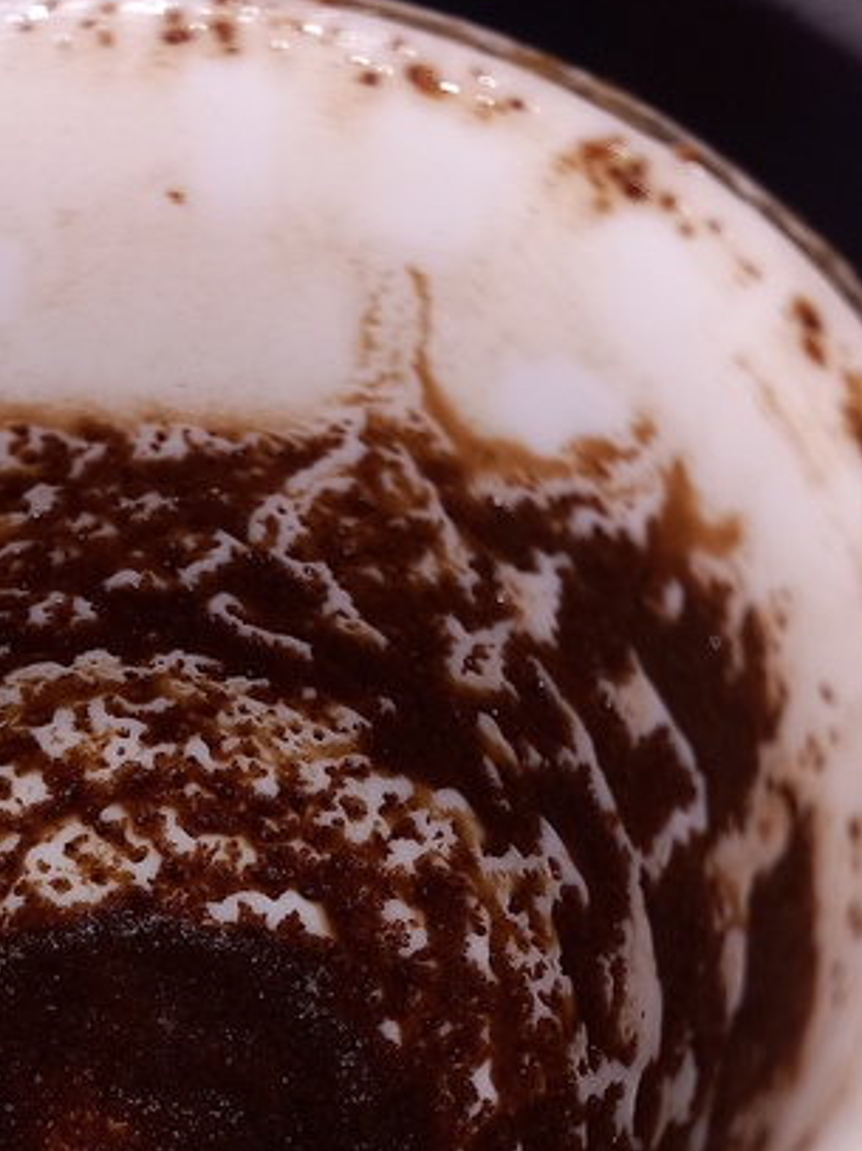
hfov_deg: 23.5
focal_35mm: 61
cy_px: 942
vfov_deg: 30.8
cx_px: 113
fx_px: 2026
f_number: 1.8
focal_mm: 4
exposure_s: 1/122
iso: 20
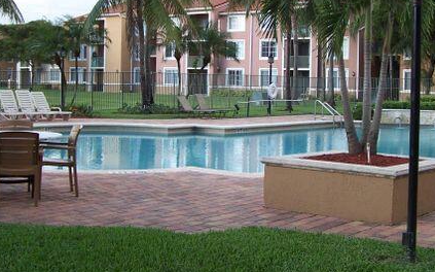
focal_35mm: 61
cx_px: 225
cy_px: 87
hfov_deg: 33.5
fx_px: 723
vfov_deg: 21.2
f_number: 2.8
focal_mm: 6.3
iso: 80
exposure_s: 1/350
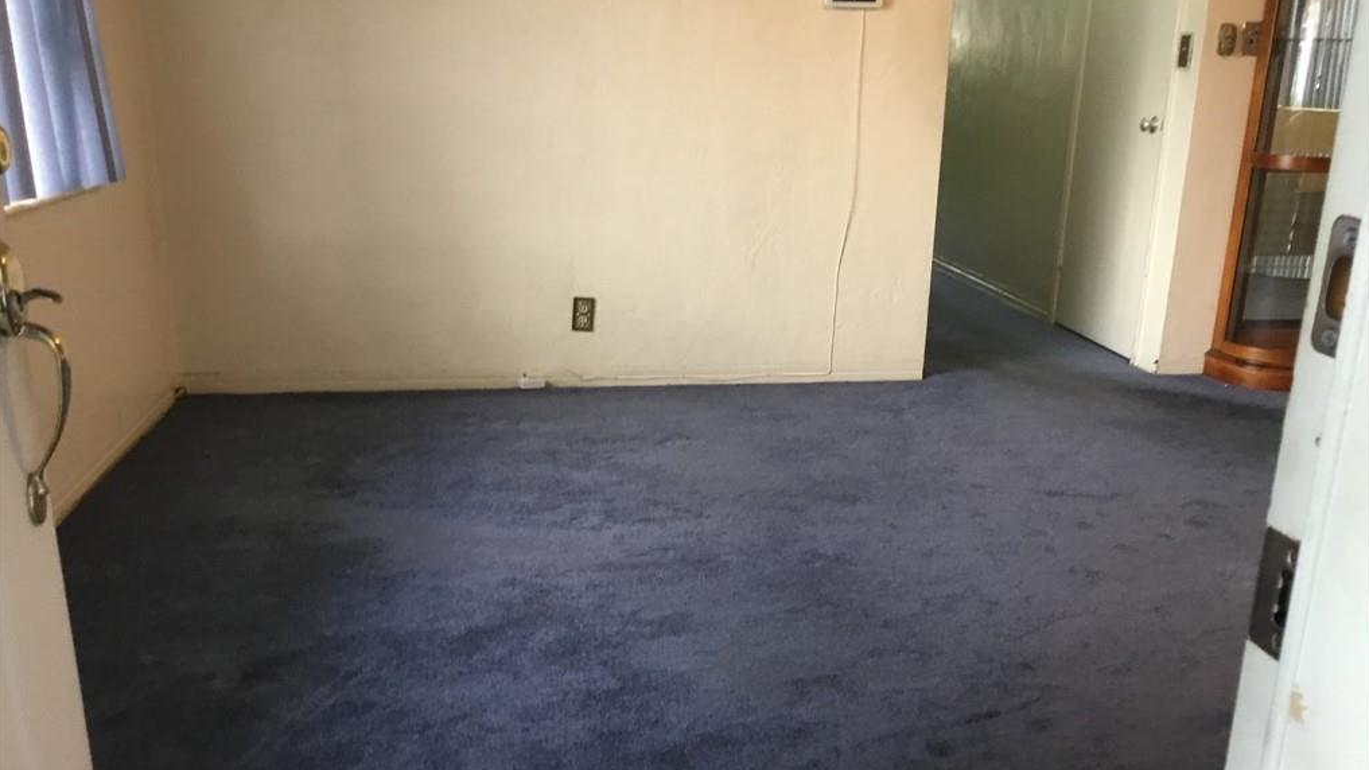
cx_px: 687
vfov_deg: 34.4
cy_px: 493
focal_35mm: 34
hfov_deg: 58.0
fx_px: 1234
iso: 80
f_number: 2.4
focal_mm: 3.3
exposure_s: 1/30
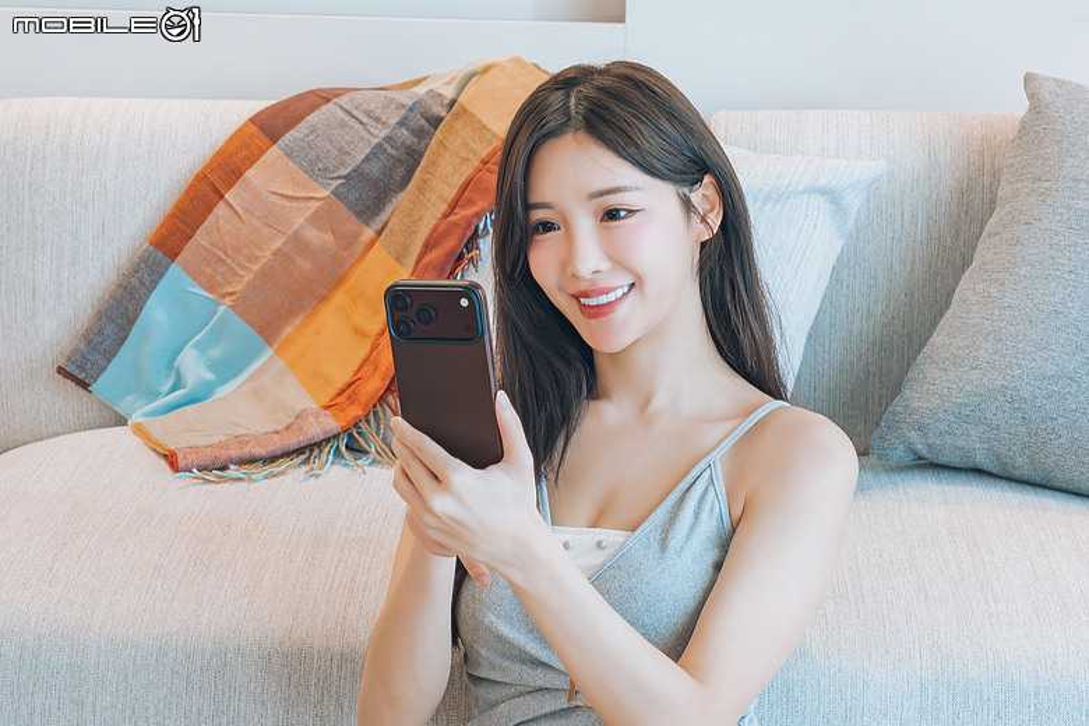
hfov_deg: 26.0
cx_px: 544
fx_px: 2359
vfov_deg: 17.5
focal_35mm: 78
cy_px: 363
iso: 4000
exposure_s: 1/100
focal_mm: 52
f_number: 7.1
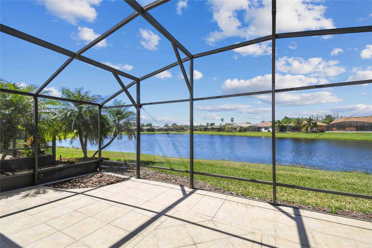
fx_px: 155
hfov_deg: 100.4
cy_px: 124
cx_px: 186
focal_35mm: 15
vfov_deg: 77.3
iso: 100
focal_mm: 10
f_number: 7.1
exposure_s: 1/640
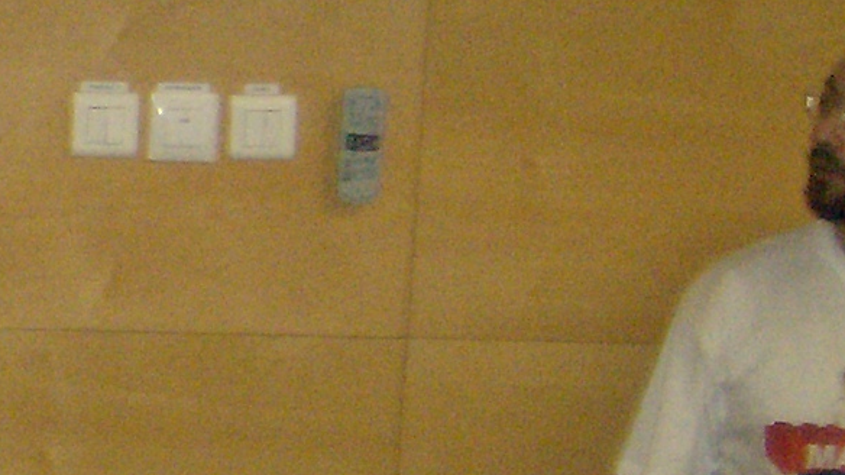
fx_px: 4233
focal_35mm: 189
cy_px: 97
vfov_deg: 6.4
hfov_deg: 10.1
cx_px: -1137
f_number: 2.8
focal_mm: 6
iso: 200
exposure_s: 1/60
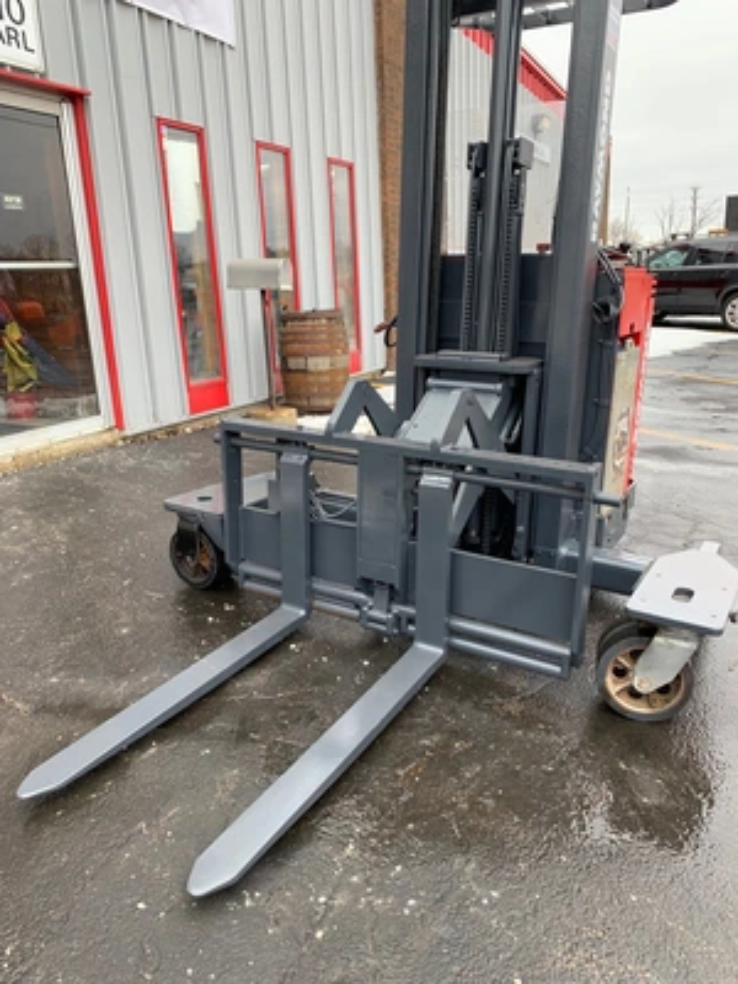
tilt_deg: -14.8
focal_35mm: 26
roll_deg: +2.9
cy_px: 492
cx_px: 369
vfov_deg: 67.3
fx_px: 739
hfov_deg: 53.1
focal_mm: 4.25
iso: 25
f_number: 1.8
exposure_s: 1/213
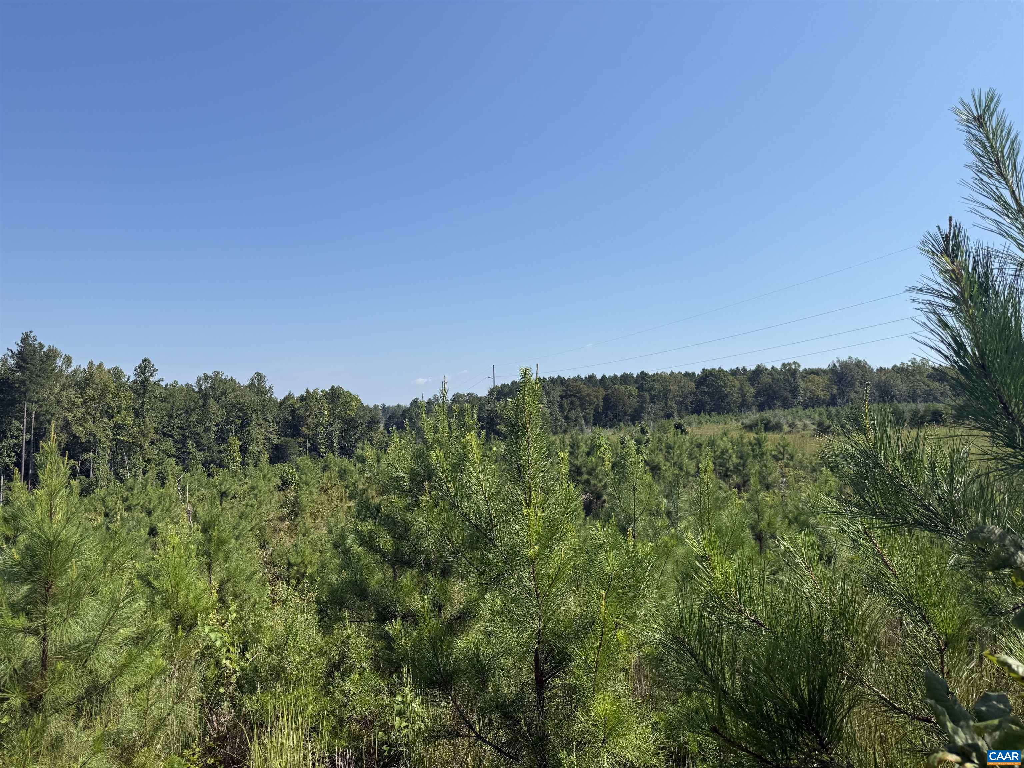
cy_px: 384
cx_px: 512
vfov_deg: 56.8
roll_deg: -0.9
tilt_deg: +3.6
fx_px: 710
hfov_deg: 71.6
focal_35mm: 24
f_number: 1.78
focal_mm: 6.76
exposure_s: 1/4975
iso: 80
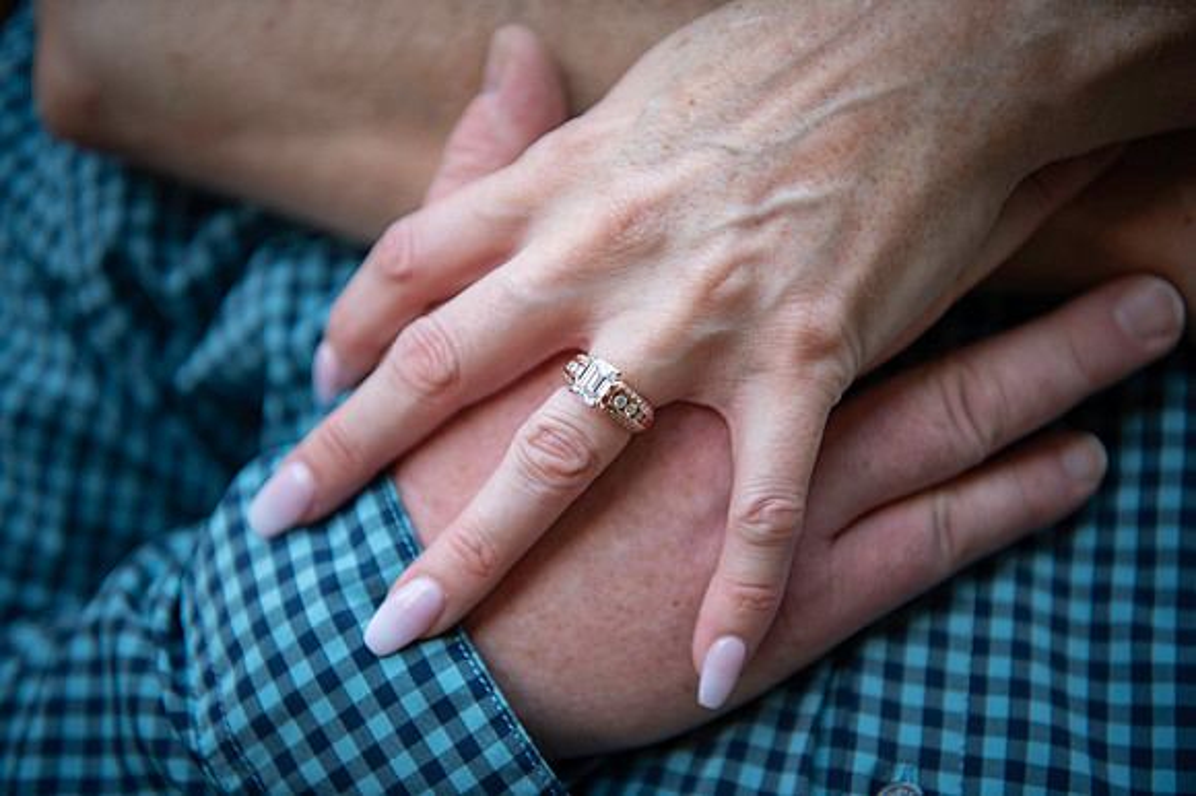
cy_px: 398
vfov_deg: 24.6
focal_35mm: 55
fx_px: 1826
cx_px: 598
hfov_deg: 36.3
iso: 250
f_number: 2.8
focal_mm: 55
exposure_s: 1/200
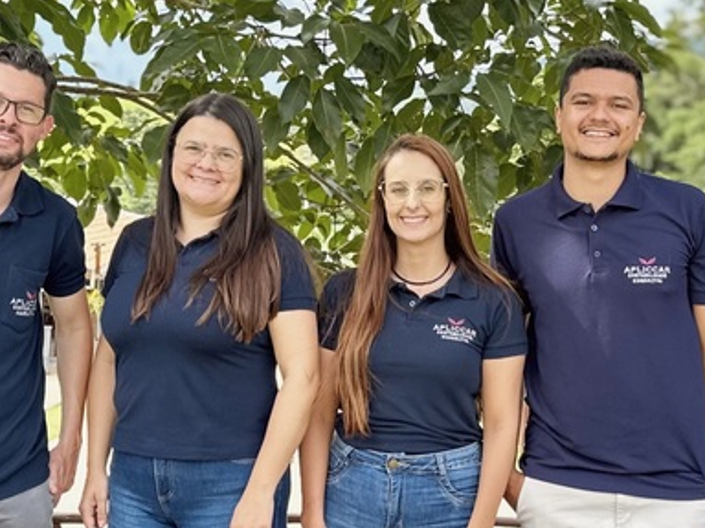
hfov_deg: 26.0
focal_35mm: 75
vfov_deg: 19.6
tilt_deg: -1.4
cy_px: 238
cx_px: 413
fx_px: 1527
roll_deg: -2.6
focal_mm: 6.86
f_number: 1.78
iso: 80
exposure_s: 1/491
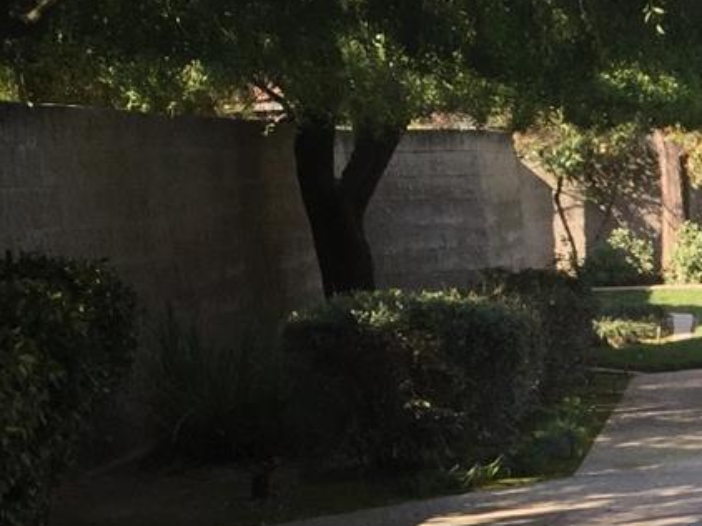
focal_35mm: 103
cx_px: 1193
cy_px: 579
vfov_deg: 14.0
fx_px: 2088
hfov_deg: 16.5
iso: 32
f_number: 2.2
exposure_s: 1/760
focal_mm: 4.15
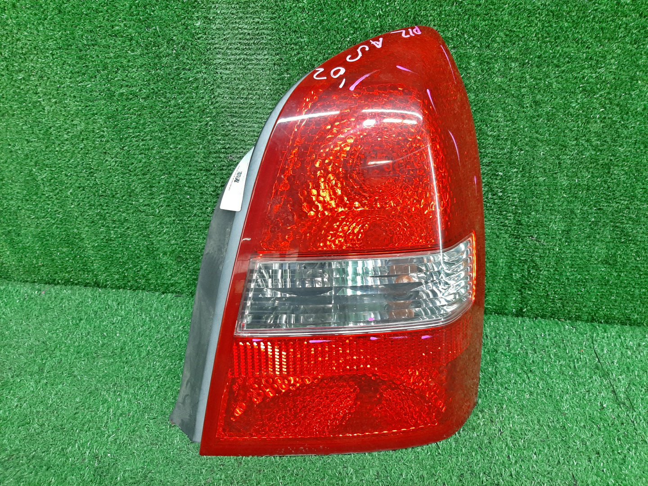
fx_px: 487
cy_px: 243
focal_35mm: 26
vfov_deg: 53.1
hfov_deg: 67.3
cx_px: 324
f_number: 1.7
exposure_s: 1/50
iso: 132
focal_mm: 3.93
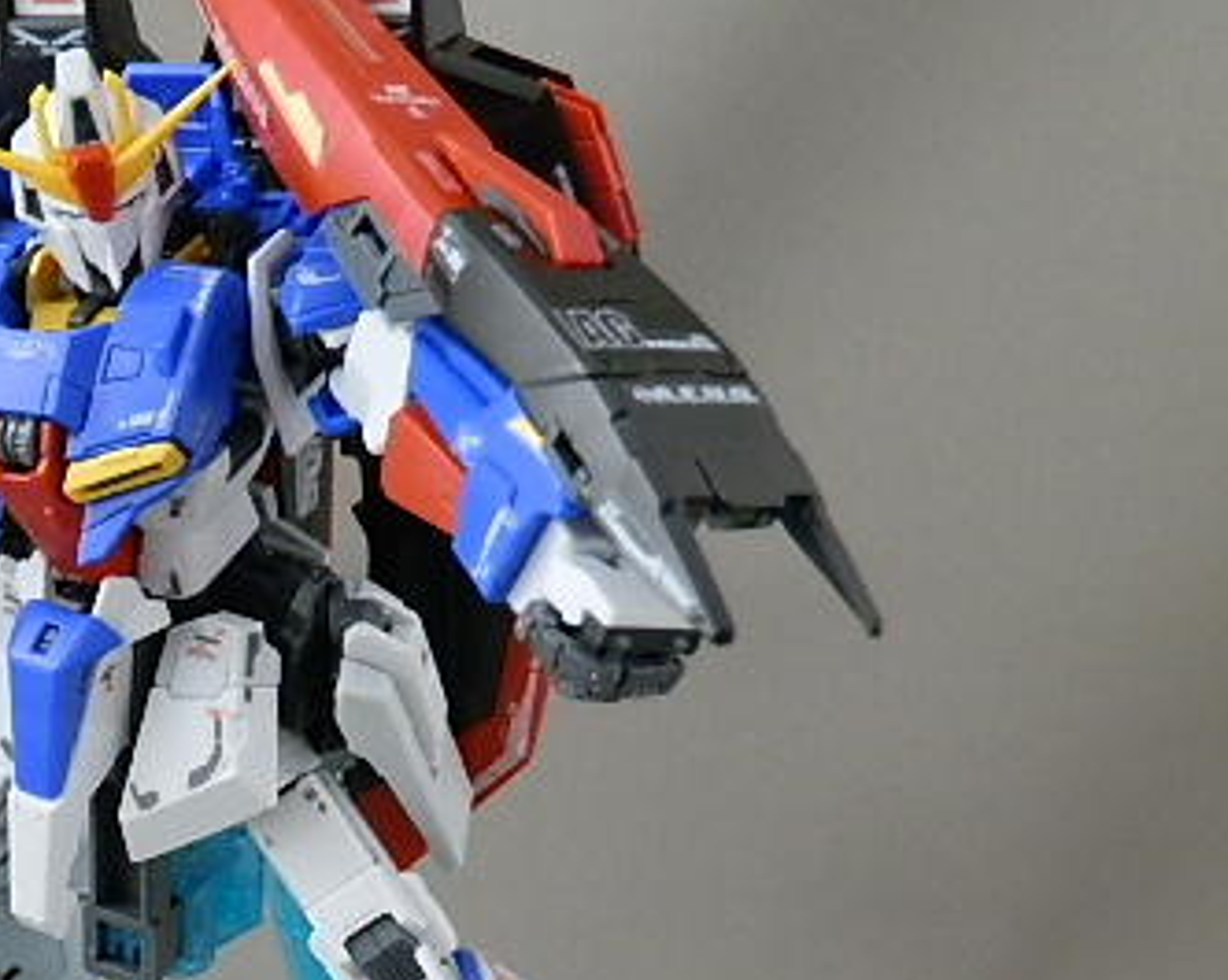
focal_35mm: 64
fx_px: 2324
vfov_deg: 23.5
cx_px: 74
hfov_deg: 28.2
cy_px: 762
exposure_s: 1/8
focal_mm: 6.17
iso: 200
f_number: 3.5
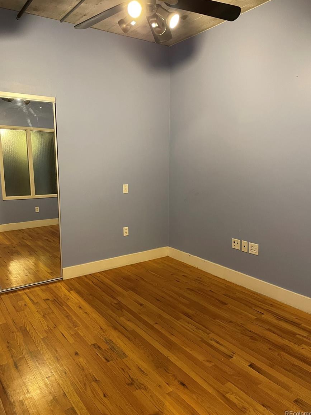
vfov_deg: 65.3
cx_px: 156
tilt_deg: -6.6
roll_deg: +0.4
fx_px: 323
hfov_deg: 51.4
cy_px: 203
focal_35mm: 27
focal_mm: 4.2
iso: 500
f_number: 1.6
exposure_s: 1/60
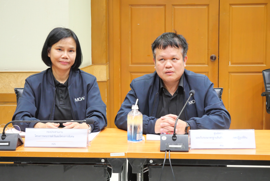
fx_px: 495
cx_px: 135
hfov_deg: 30.5
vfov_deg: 20.6
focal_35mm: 66
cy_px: 90
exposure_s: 1/10
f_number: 5.6
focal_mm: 32
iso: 1600
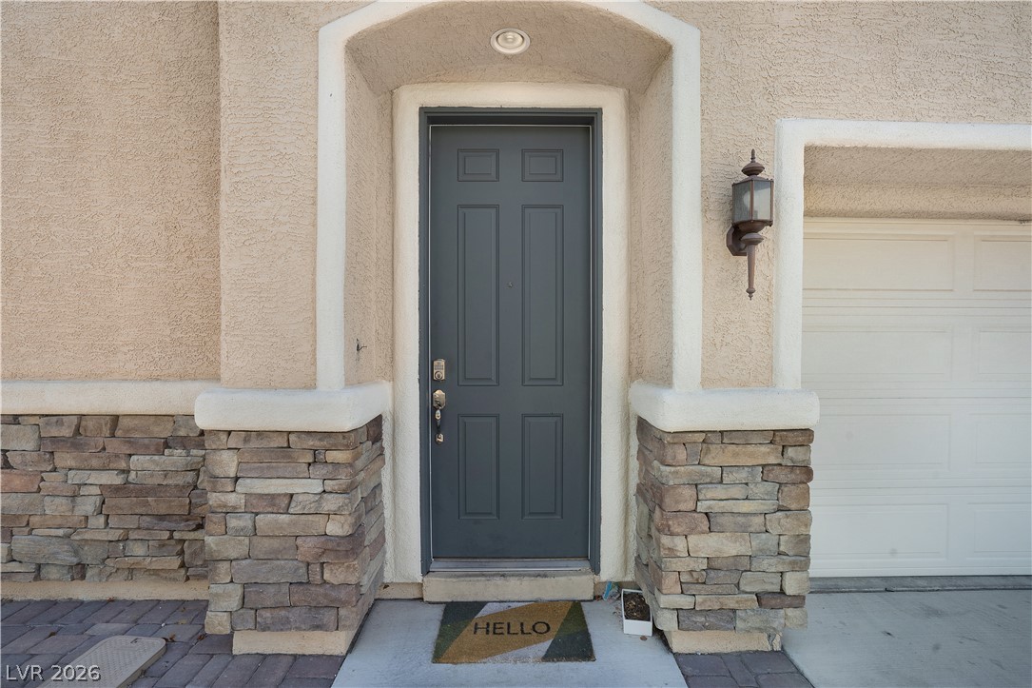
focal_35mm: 16
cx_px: 516
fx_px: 459
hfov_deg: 96.7
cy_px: 344
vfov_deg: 73.7
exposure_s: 1/160
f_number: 10
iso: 500
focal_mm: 16
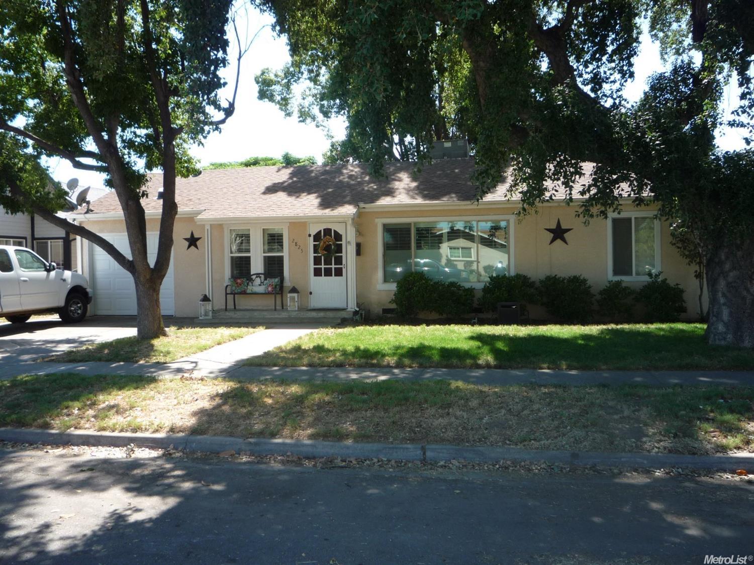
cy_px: 282
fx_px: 653
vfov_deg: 46.8
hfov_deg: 60.0
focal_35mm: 30
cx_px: 377
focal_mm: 5.2
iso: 100
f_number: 4
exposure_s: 1/200
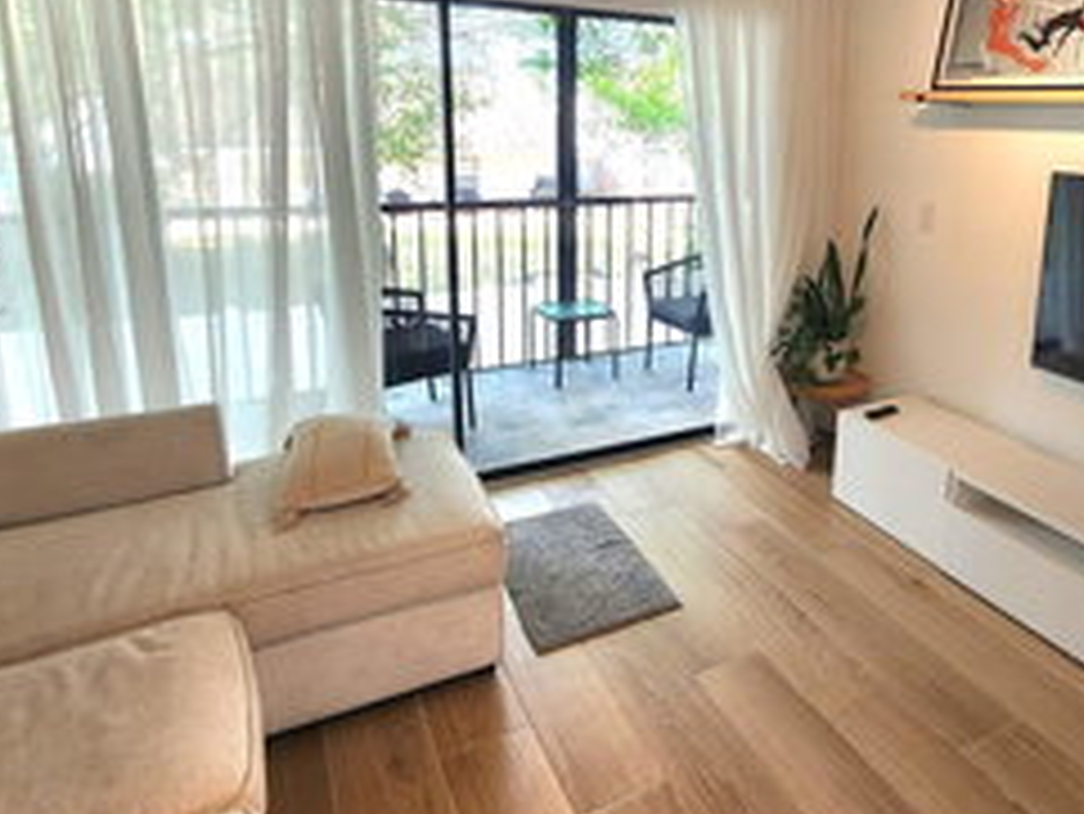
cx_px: 708
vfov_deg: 57.4
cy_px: 261
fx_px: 721
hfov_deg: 72.0
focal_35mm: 23
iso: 100
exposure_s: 1/60.2
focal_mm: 2.2
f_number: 2.2
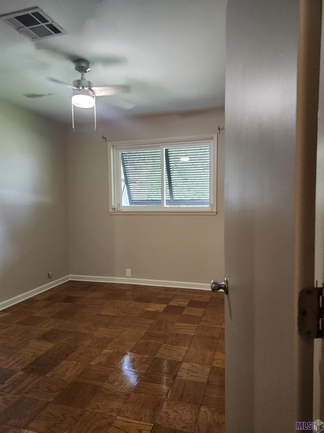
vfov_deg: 73.9
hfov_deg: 58.9
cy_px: 216
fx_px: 287
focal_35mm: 23
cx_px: 162
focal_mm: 5.54
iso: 1000
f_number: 1.8
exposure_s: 1/120
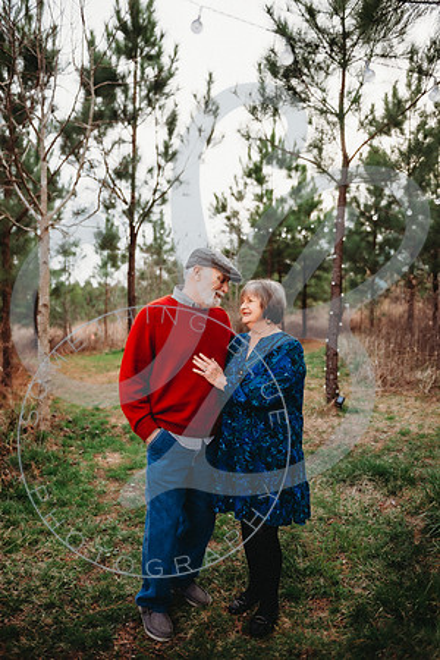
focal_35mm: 27
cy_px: 330
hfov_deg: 47.9
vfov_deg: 67.4
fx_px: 495
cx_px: 220
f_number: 2.8
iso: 400
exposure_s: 1/250
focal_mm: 27
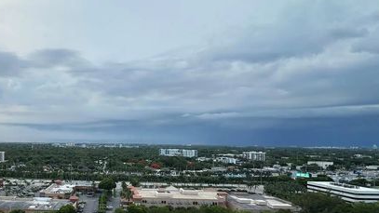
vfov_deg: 47.0
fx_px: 241
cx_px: 94
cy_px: 141
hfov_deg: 71.1
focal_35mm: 24
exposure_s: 1/360
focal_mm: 2.22
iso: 40
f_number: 2.2
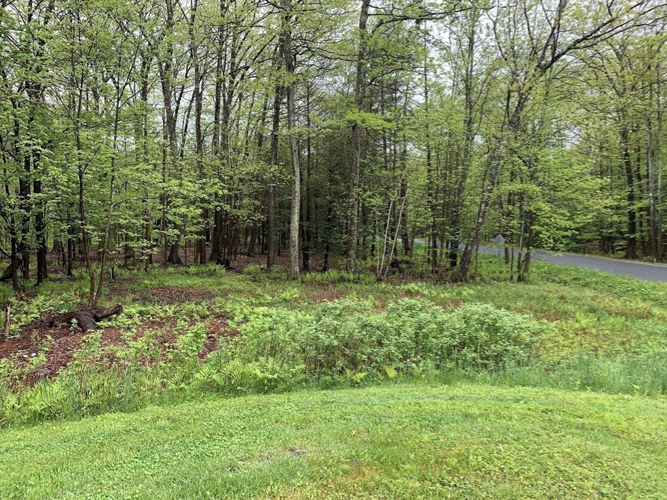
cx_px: 334
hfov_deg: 67.3
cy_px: 250
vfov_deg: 53.1
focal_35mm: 26
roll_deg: +1.7
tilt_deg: -6.2
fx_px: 501
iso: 25
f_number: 1.8
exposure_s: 1/176
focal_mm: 4.25
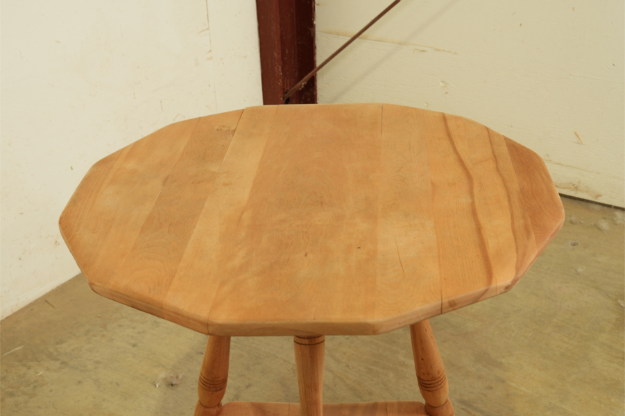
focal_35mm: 49
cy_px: 208
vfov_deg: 27.6
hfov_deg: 40.4
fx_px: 849
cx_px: 312
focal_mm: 32.6
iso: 125
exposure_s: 1/2.5
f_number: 8
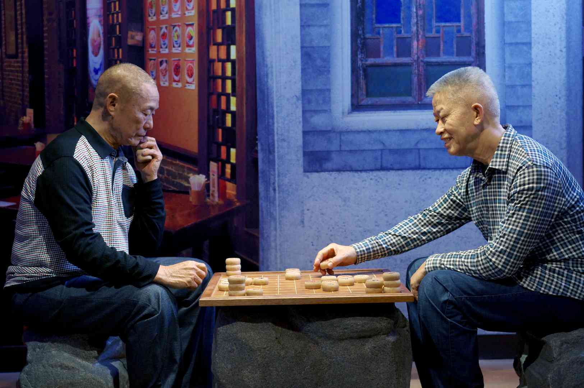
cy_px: 194
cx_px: 292
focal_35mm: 52
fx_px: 843
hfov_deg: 38.2
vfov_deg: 25.9
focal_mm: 35
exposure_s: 1/80
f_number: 2.8
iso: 800
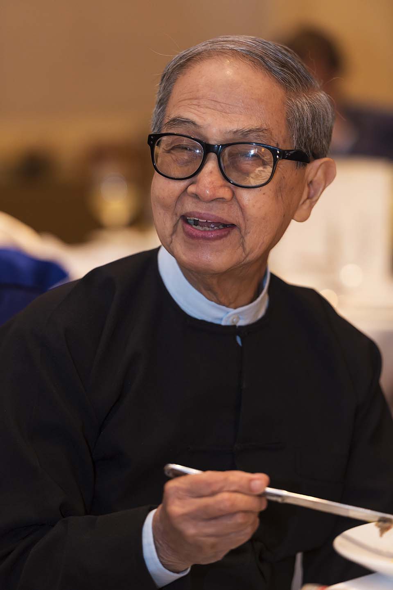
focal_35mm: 155
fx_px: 2540
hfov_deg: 8.8
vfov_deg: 13.3
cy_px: 295
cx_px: 196
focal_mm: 155
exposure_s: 1/125
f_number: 3.5
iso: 1600
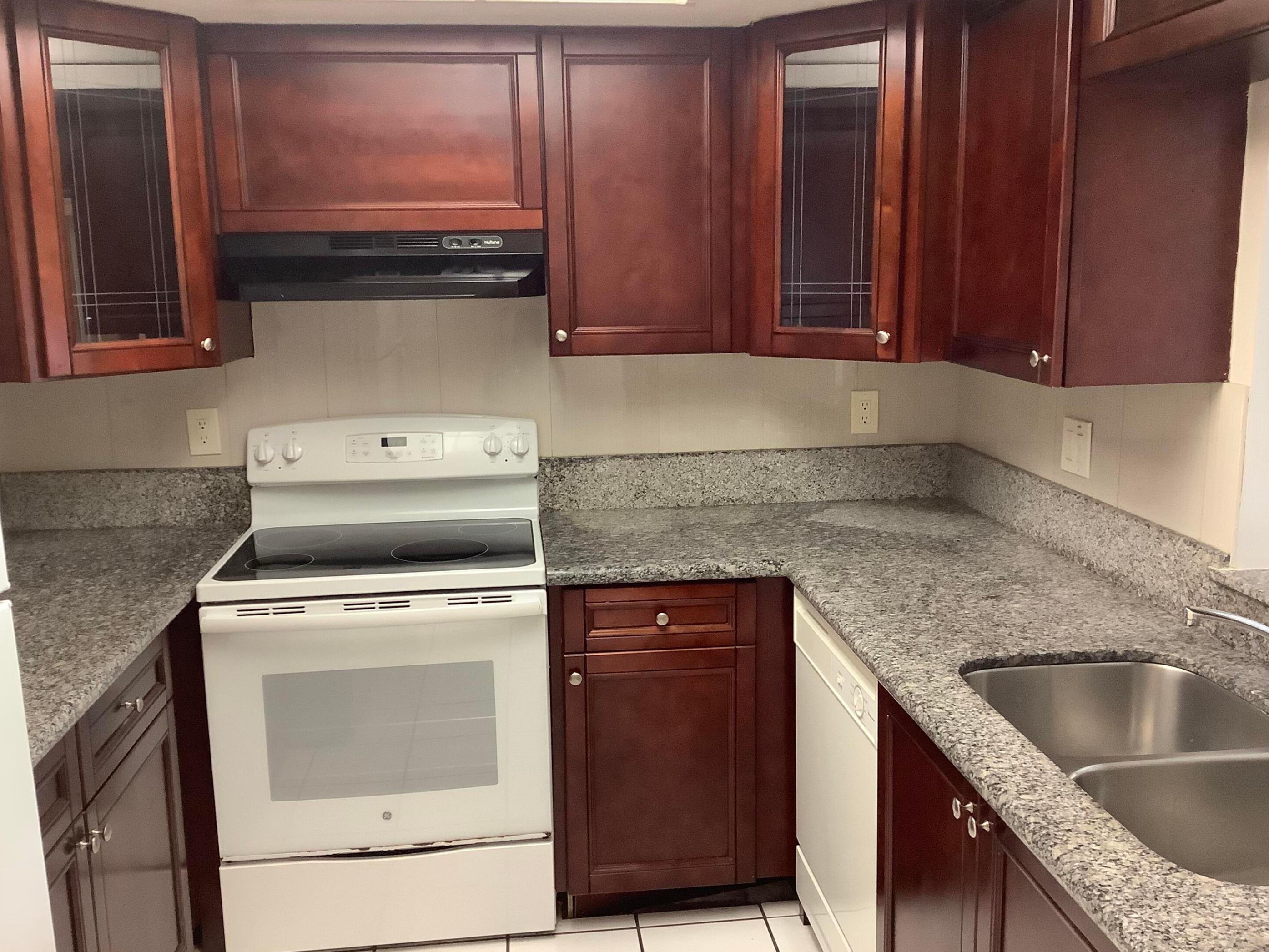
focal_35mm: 32
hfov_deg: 56.8
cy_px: 472
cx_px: 636
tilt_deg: -11.2
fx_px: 1173
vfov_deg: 44.2
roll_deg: -0.1
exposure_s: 1/40
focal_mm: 3.3
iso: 250
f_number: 2.4
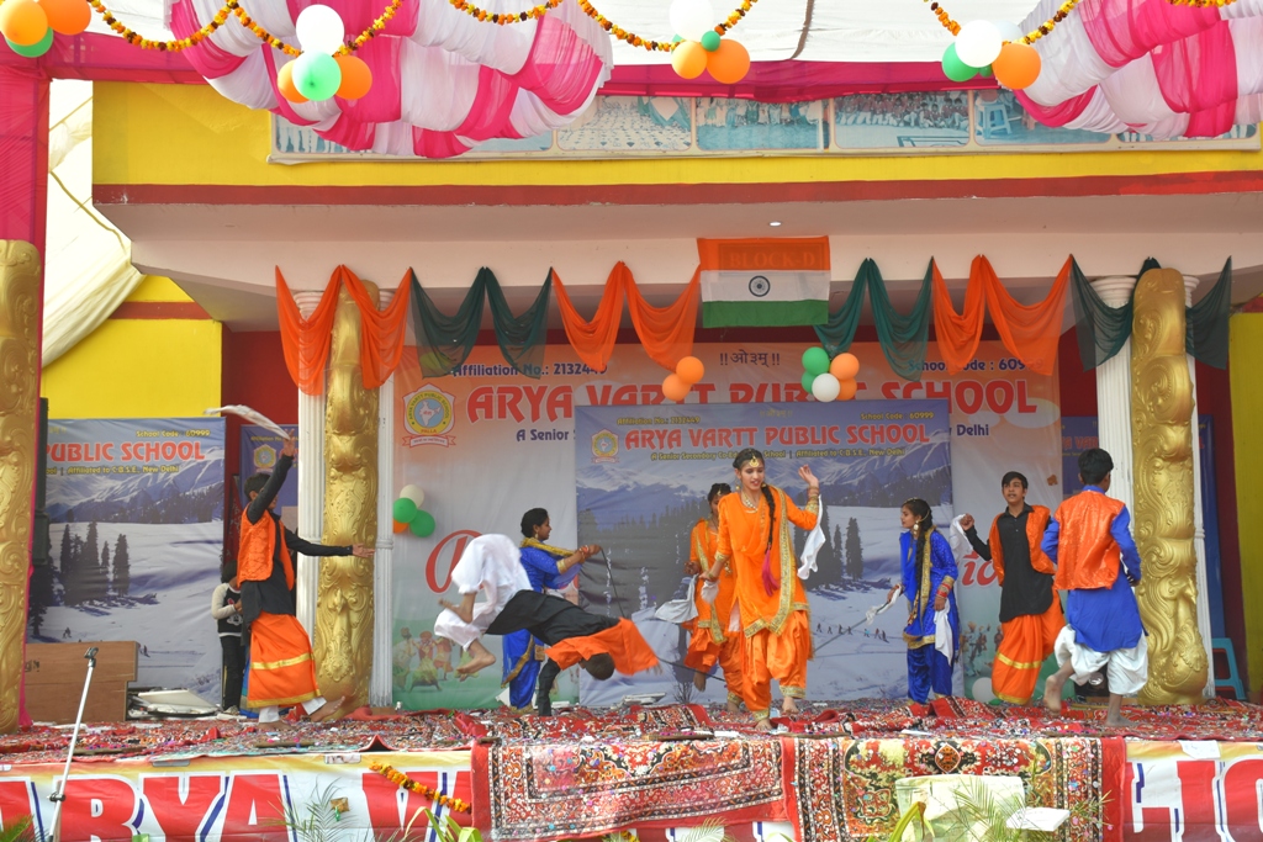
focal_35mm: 52
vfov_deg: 25.8
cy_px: 421
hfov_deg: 37.8
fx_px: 1842
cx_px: 632
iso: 200
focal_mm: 35
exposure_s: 1/200
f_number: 6.3
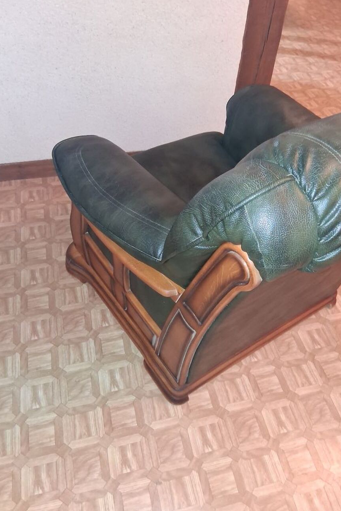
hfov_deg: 46.4
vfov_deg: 65.5
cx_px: 178
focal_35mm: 28
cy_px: 262
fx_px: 398
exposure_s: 1/25
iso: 640
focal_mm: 3.98
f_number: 1.8
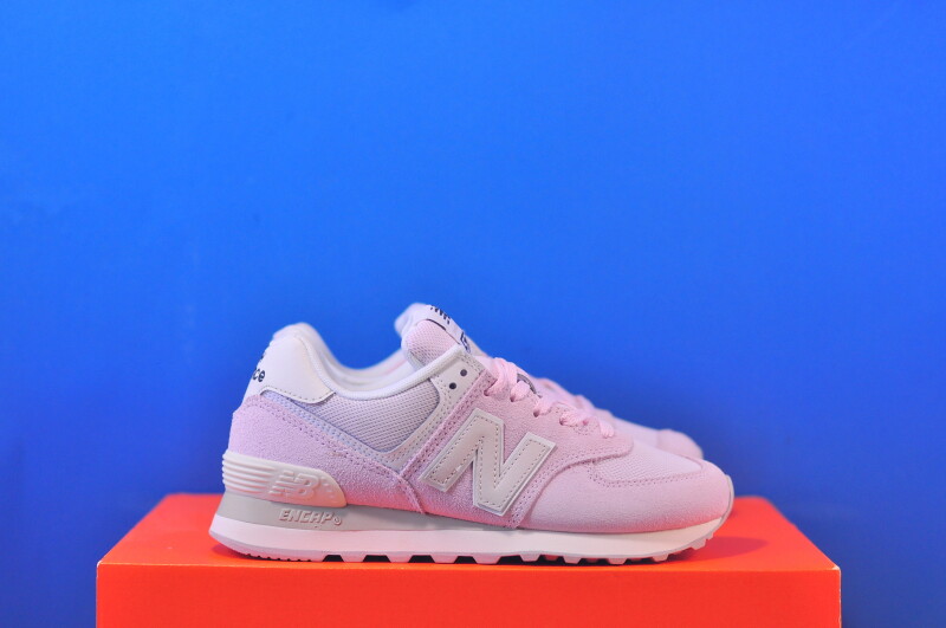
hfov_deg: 27.0
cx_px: 473
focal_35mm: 75
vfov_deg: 18.1
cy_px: 314
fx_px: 1968
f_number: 2.5
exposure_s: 1/320
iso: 250
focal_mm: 50
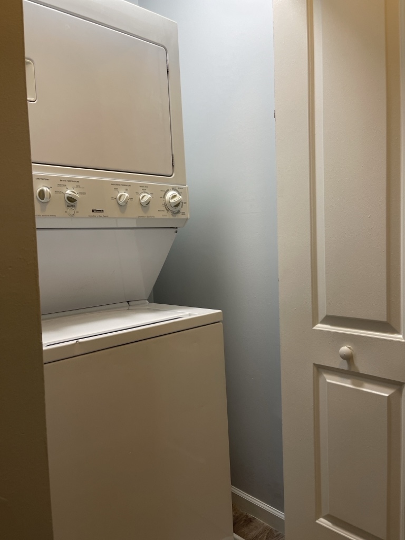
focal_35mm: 26
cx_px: 202
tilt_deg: -2.5
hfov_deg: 53.1
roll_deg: +1.7
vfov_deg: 67.3
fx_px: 406
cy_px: 270
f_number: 1.6
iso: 80
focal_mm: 5.1
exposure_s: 1/60
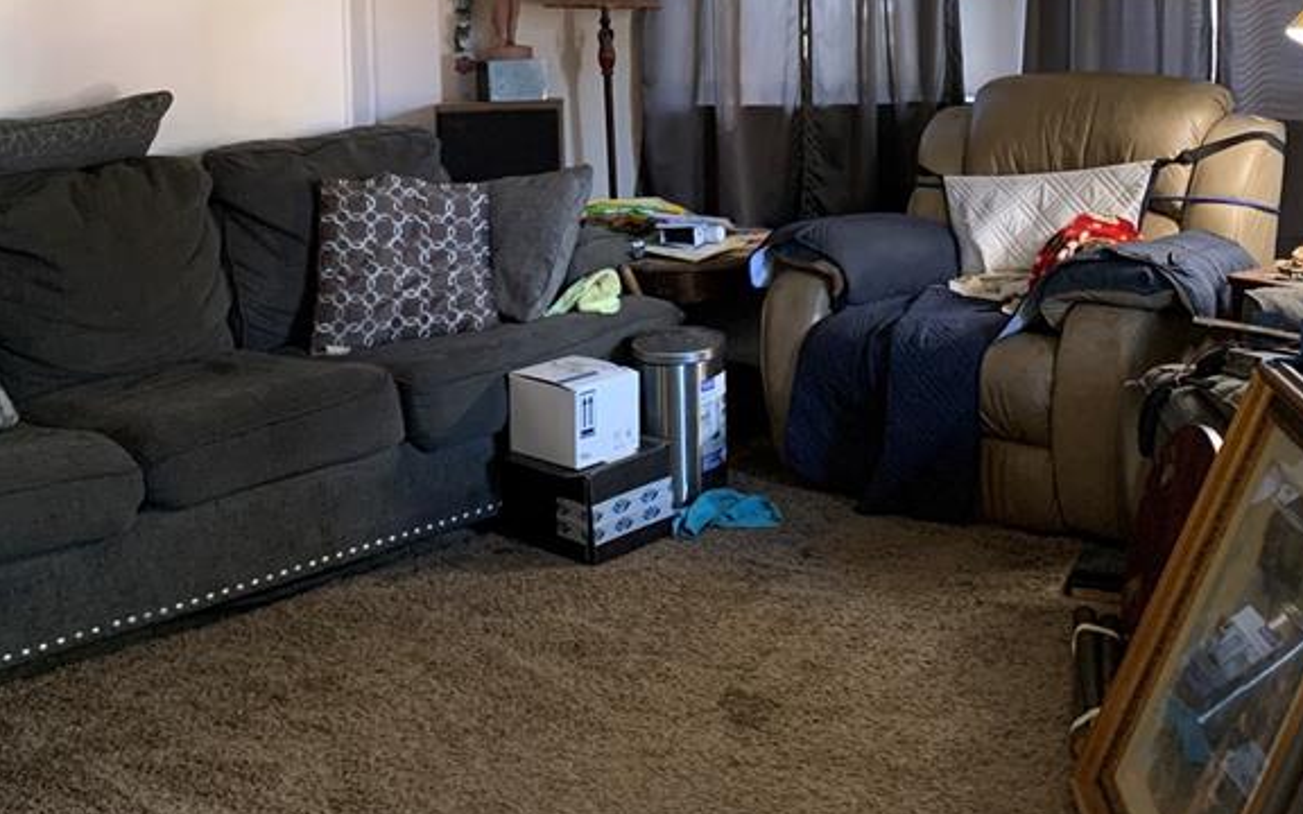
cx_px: 538
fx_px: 1740
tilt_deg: -0.7
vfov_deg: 24.9
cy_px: -25
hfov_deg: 40.9
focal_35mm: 49
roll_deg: +0.7
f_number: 1.8
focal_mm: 4.25
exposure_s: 1/40
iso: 400
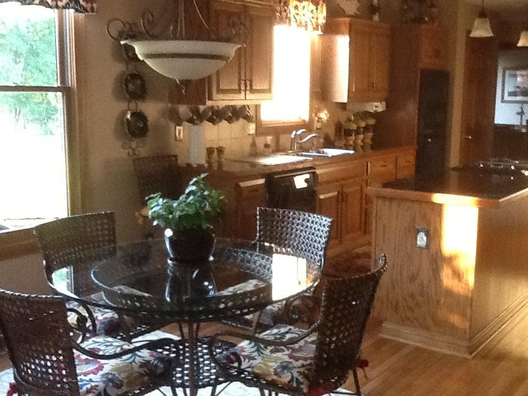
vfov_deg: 32.9
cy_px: 198
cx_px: 264
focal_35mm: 44
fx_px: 671
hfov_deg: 42.9
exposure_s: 1/30
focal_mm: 2.03
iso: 320
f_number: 2.4
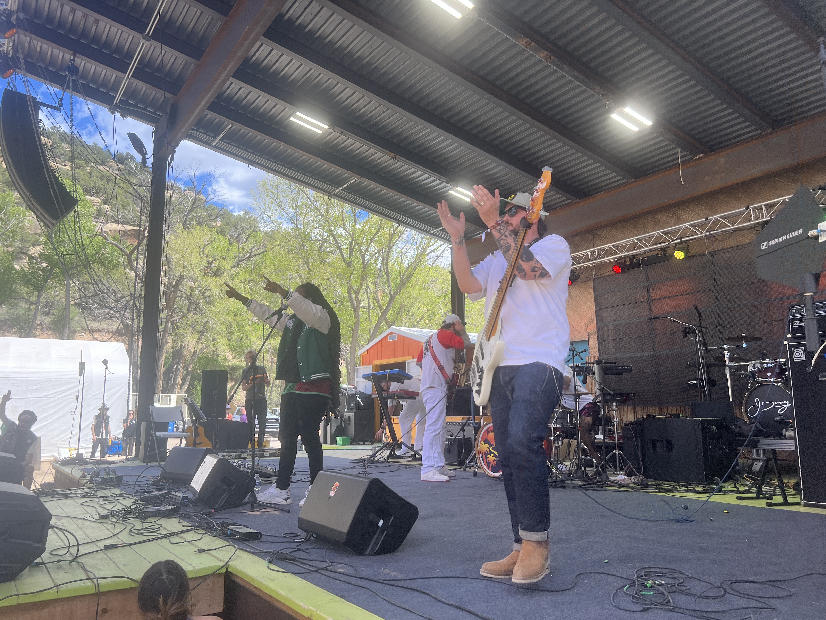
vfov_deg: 53.1
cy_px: 310
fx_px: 620
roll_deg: -1.2
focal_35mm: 26
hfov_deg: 67.3
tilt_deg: +5.3
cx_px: 413
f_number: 1.5
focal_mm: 5.7
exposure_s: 1/840
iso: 50
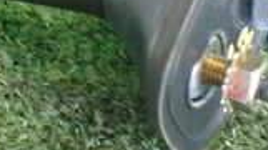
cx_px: 107
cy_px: -47
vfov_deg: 9.7
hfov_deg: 17.6
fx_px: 866
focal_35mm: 122
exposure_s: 1/40
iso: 800
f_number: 2.3
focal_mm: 5.4
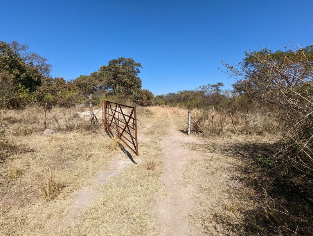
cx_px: 156
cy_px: 118
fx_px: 145
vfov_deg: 78.3
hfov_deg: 94.4
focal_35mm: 16
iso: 53
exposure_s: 1/1309
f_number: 2.2
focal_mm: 2.35
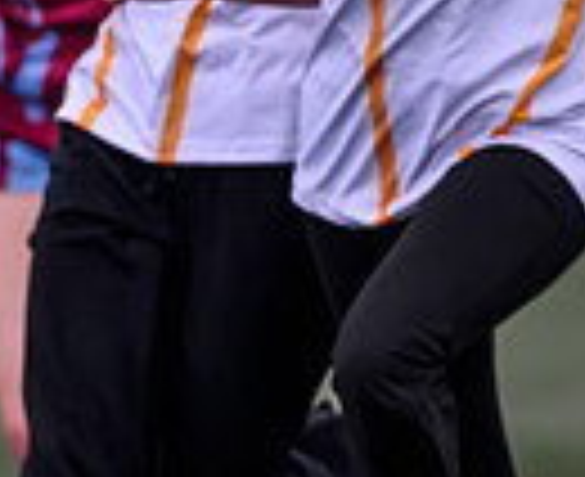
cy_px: 186
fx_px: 41064
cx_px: -1199
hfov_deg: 0.8
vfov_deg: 0.7
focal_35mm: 2354
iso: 500
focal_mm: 400
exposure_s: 1/1250
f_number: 3.5
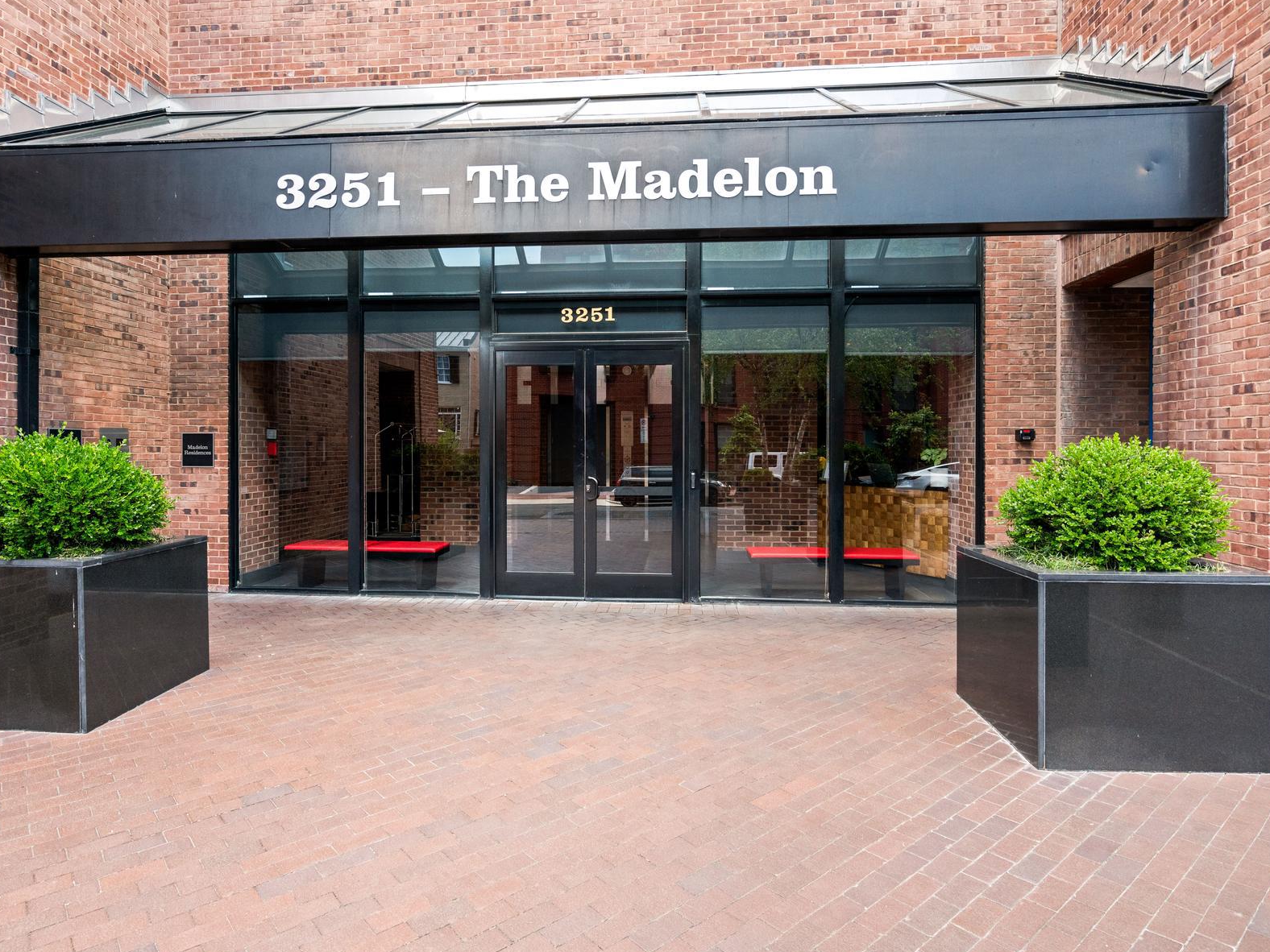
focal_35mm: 20
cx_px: 611
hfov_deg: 81.7
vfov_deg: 66.0
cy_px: 470
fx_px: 734
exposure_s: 1/320
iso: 800
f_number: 5.6
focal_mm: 16
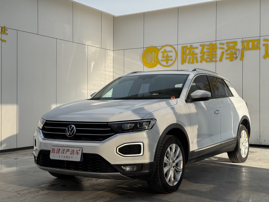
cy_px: 101
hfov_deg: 39.7
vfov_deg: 30.3
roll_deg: +0.5
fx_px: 373
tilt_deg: +0.3
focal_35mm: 48
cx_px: 134
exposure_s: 1/1984
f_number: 1.78
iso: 64
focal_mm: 6.76
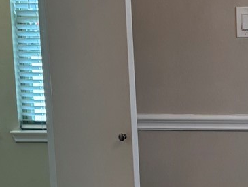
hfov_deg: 13.2
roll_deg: +0.2
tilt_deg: -12.9
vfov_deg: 10.0
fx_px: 1046
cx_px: 278
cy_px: 248
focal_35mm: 146
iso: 125
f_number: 1.6
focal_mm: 5.96
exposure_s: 1/121
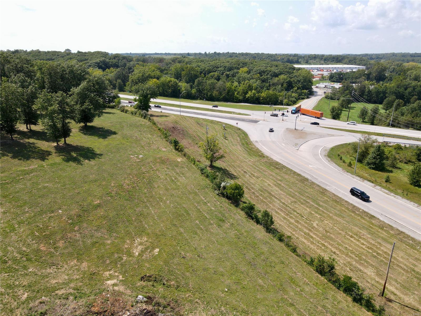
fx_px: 292
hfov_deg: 71.6
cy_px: 158
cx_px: 210
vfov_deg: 56.8
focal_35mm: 24
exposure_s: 1/400
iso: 100
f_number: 2.8
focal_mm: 4.5
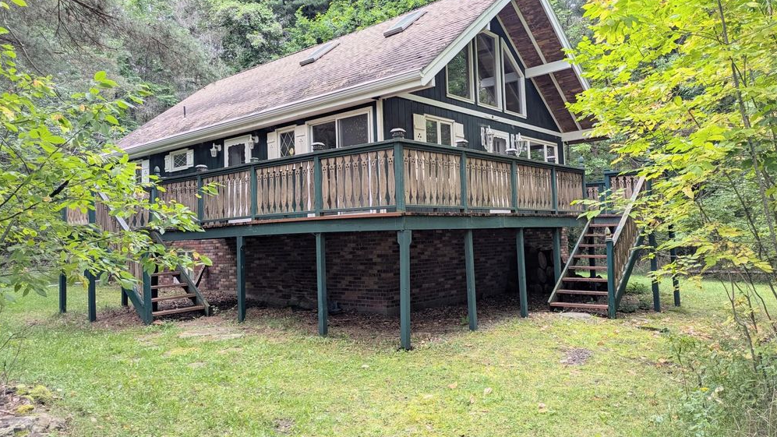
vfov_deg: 41.3
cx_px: 395
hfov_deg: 67.9
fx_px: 577
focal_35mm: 28
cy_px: 176
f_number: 1.89
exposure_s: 1/226
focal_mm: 5.43
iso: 39
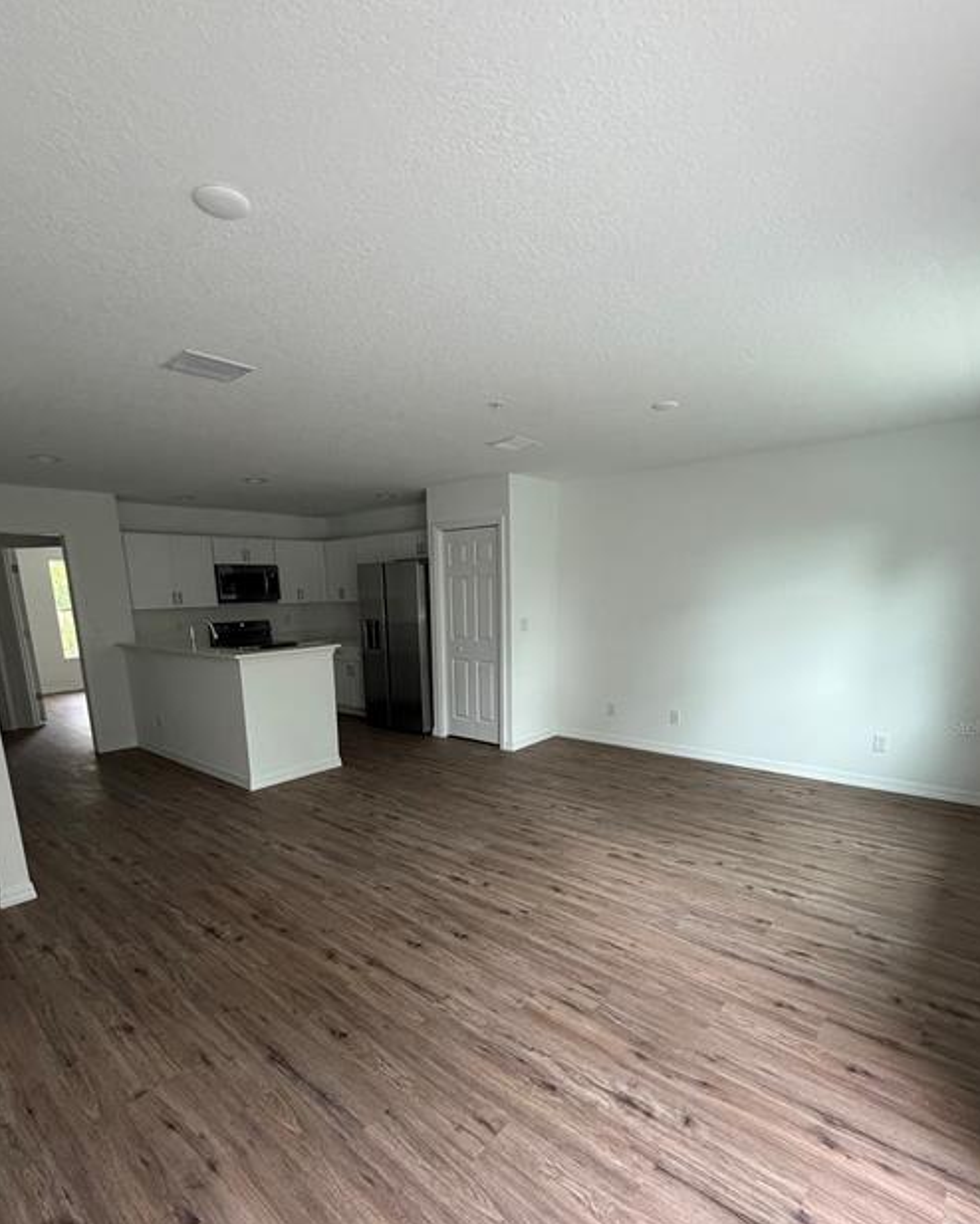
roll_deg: +1.2
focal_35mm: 17
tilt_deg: -11.6
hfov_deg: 77.0
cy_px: 726
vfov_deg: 88.6
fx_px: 616
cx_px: 468
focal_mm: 2.22
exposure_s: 1/113
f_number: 2.2
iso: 320
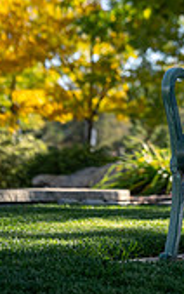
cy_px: -57
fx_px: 1192
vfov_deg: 13.6
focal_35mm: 149
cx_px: 248
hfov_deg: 8.7
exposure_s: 1/640
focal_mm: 55
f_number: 2.8
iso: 125
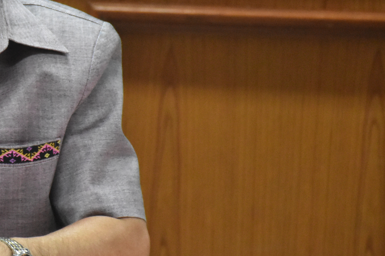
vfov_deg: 3.5
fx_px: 4227
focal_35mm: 395
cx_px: -86
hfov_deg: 5.2
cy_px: 63
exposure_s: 1/100
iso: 3200
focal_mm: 105
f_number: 5.6
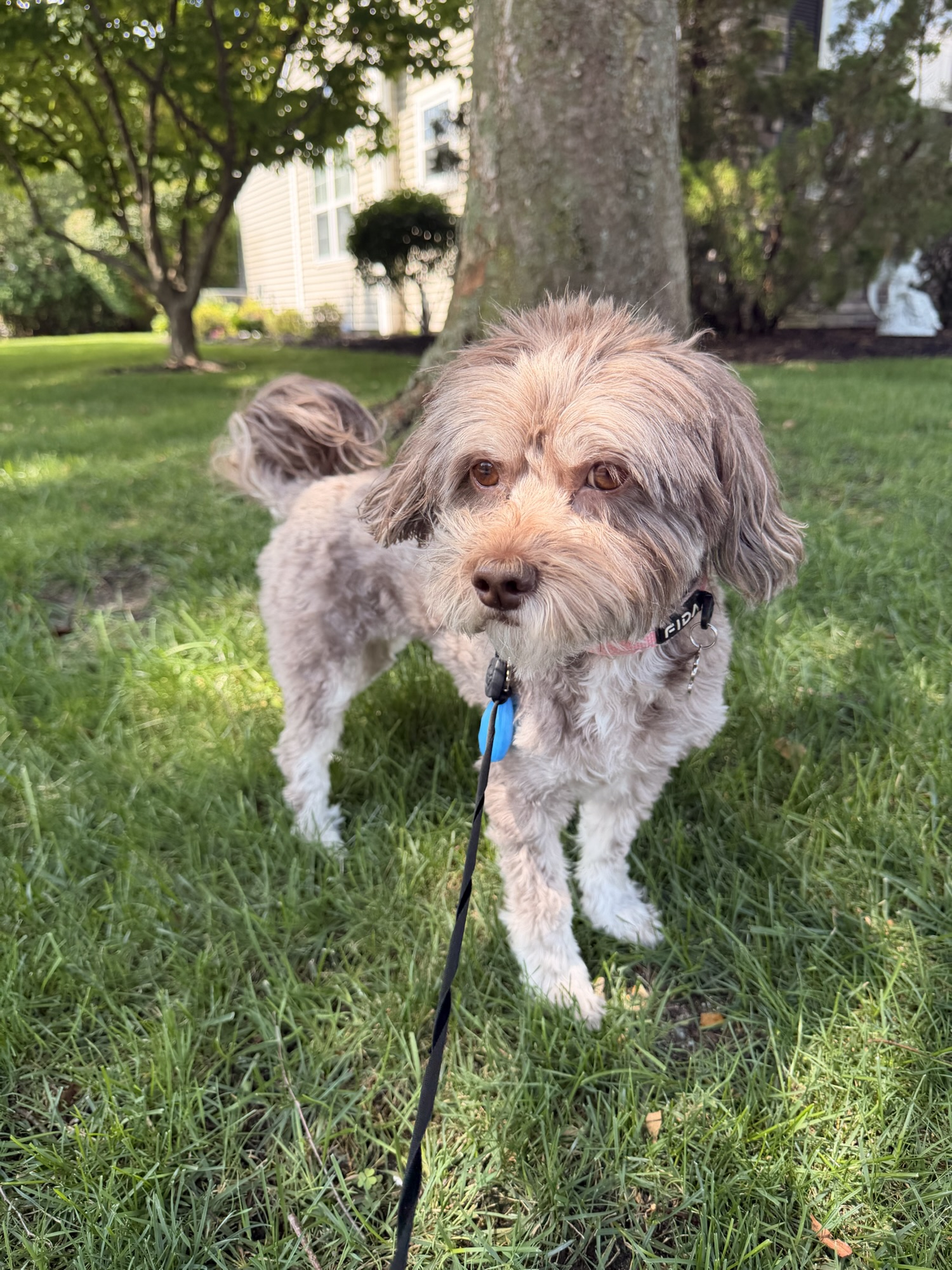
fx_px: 880
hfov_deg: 56.8
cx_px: 476
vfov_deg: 71.6
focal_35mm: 24
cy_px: 635
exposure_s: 1/617
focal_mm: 6.76
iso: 100
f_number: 1.78
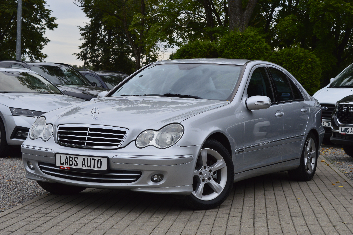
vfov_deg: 18.9
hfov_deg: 28.1
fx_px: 705
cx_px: 176
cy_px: 118
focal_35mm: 72
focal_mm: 48
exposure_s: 1/400
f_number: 11
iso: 400
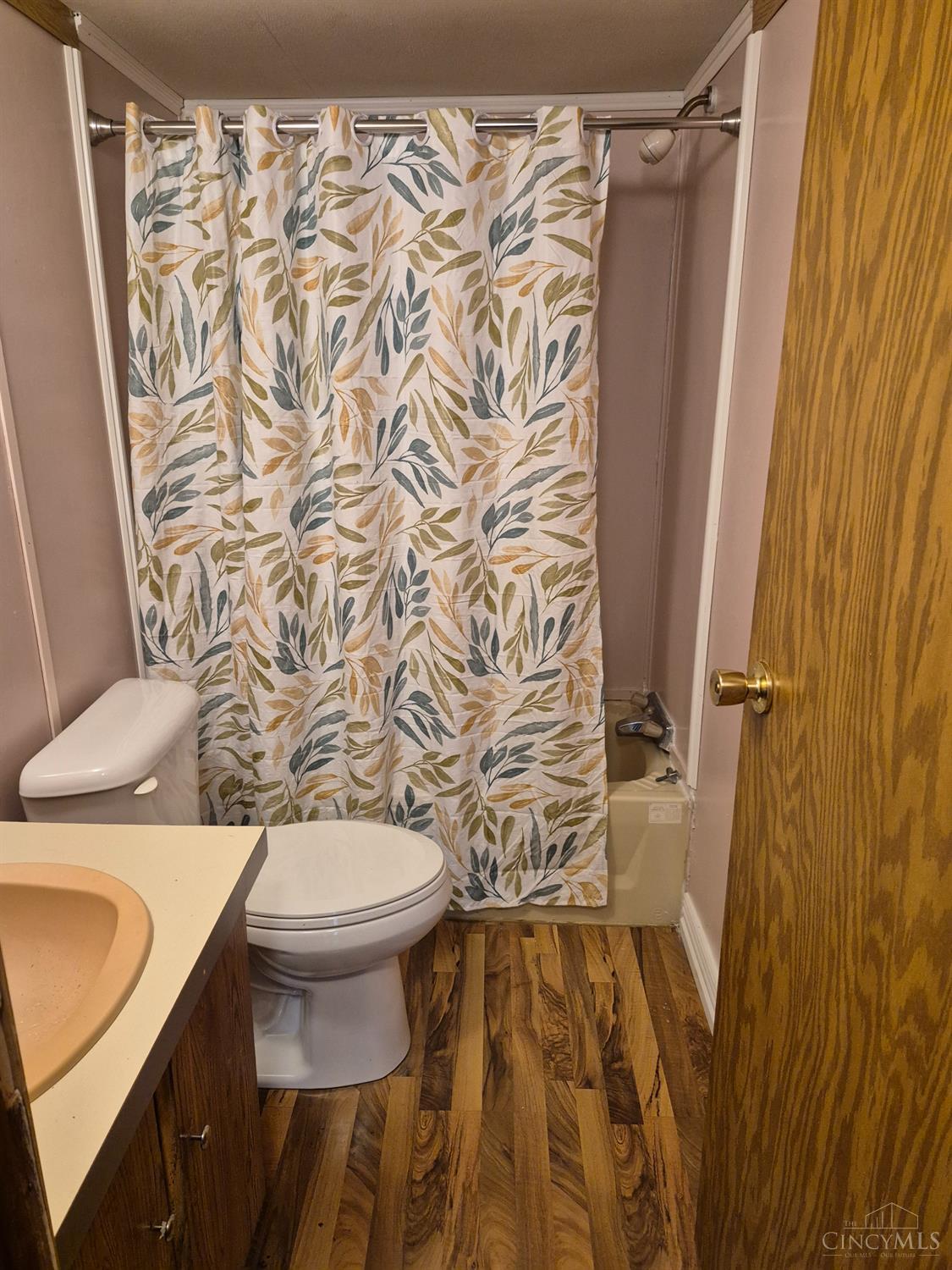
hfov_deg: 58.9
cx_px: 476
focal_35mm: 23
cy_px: 635
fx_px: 843
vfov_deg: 73.9
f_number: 1.8
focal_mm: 5.4
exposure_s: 1/120
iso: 800
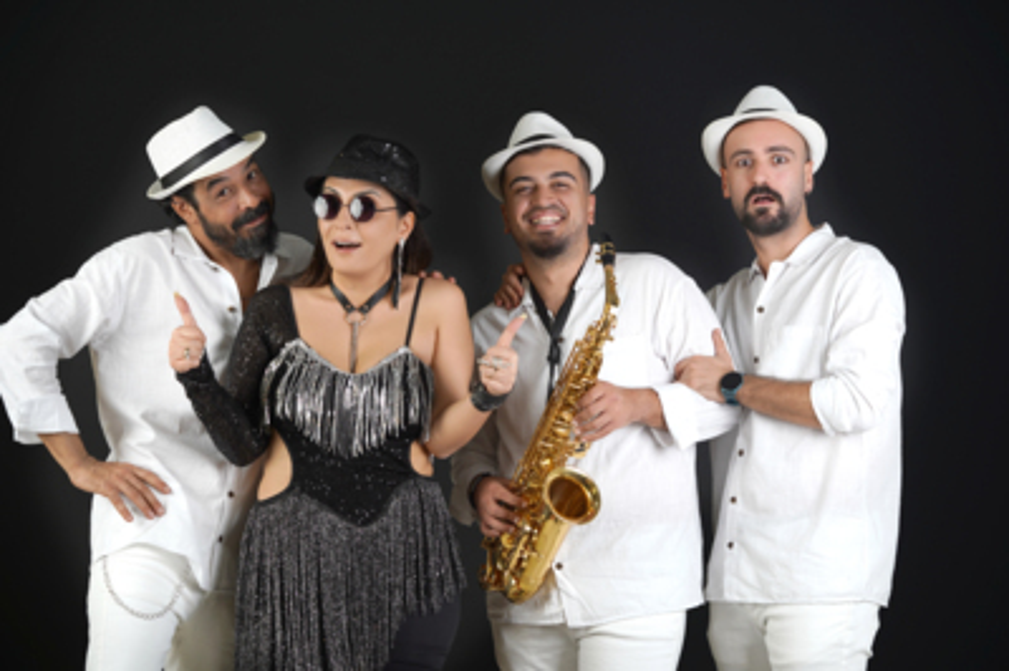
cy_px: 336
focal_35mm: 85
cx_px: 504
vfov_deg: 16.0
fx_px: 2380
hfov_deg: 23.9
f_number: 4
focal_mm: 85
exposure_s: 1/100
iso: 100
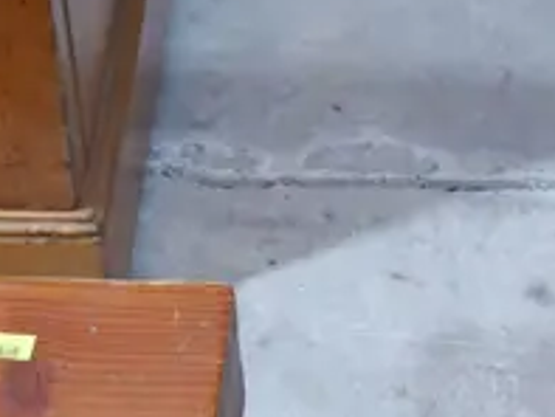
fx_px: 2840
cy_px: -494
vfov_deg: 7.9
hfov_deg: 11.1
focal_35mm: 177
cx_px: 555
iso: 500
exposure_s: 1/60
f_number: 4
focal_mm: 17
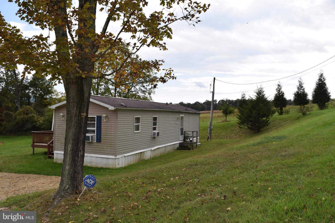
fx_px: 307
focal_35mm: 33
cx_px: 168
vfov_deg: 40.0
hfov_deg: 57.2
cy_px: 112
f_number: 9
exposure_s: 1/200
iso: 100
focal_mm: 22
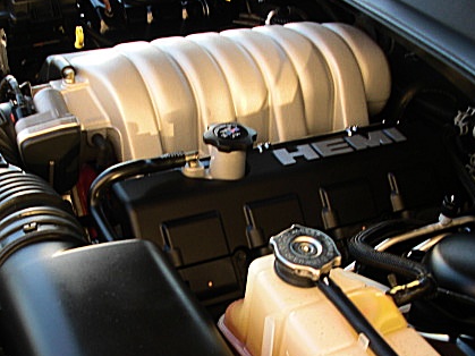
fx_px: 754
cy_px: 245
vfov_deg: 26.4
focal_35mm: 55
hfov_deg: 34.9
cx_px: 198
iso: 50
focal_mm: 6.3
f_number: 2.8
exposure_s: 1/60
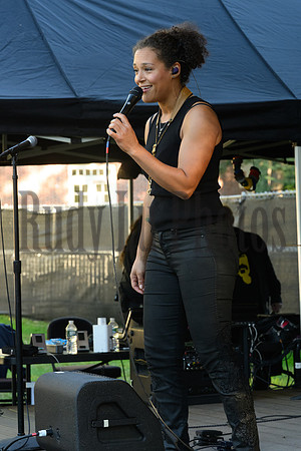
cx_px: 150
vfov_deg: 17.8
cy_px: 226
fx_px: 1442
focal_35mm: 115
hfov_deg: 11.9
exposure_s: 1/250
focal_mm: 115
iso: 3200
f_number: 9
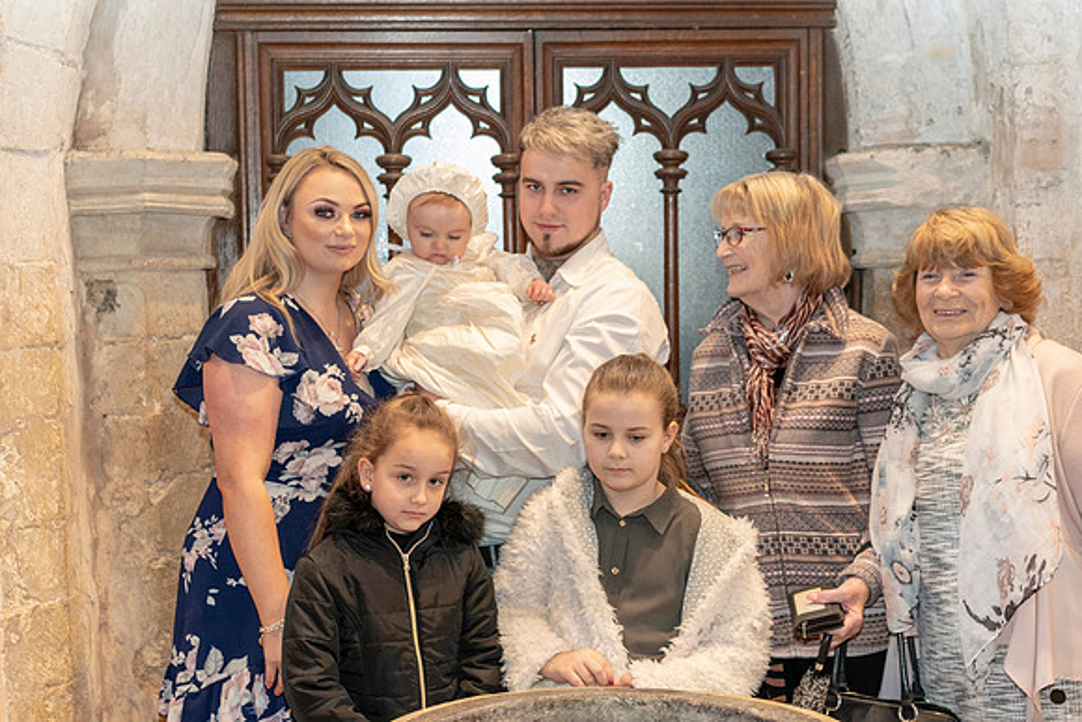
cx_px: 541
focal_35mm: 55
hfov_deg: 36.2
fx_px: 1653
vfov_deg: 24.6
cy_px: 361
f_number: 4
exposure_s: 1/160
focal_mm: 55
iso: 3200
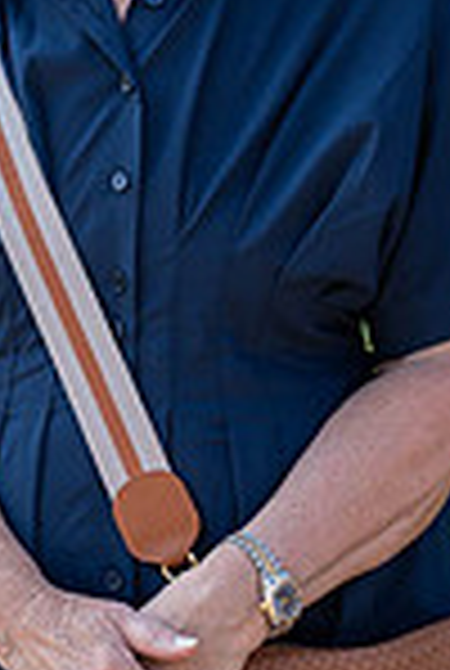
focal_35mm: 205
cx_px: 189
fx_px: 3826
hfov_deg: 6.7
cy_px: 198
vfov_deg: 10.0
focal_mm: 68
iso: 80
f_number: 2
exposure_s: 1/400
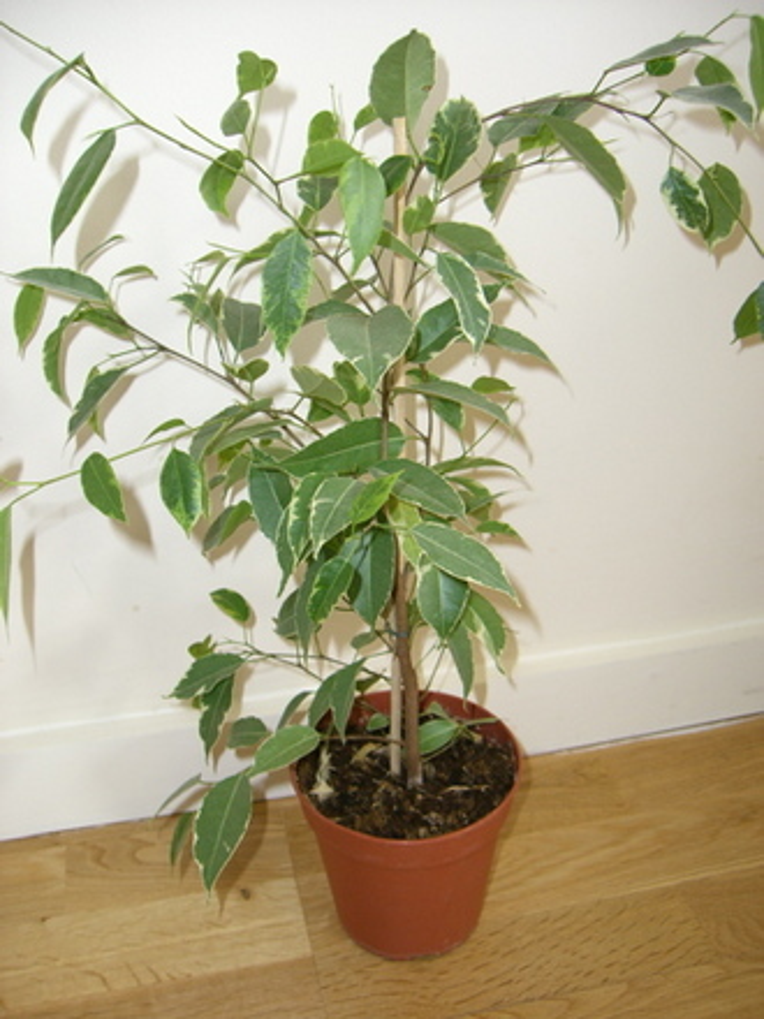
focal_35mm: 38
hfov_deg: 37.7
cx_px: 382
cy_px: 510
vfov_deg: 49.0
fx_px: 1118
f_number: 2.7
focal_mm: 6.2
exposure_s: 1/60
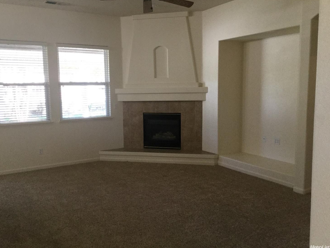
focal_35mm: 32
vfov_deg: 44.1
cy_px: 122
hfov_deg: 56.8
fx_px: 305
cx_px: 162
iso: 40
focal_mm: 3.3
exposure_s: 1/30
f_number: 2.4
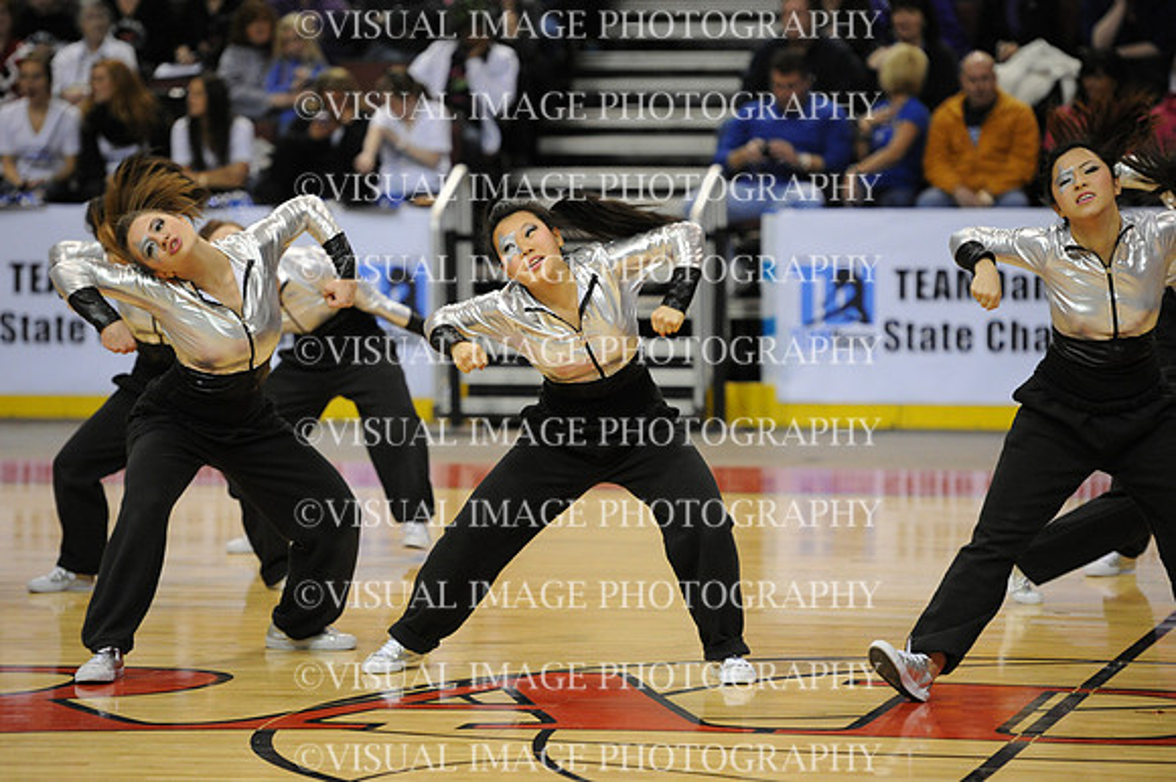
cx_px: 588
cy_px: 391
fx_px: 5713
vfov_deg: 7.8
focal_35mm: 175
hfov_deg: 11.8
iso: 5000
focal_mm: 175
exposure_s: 1/640
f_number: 3.2
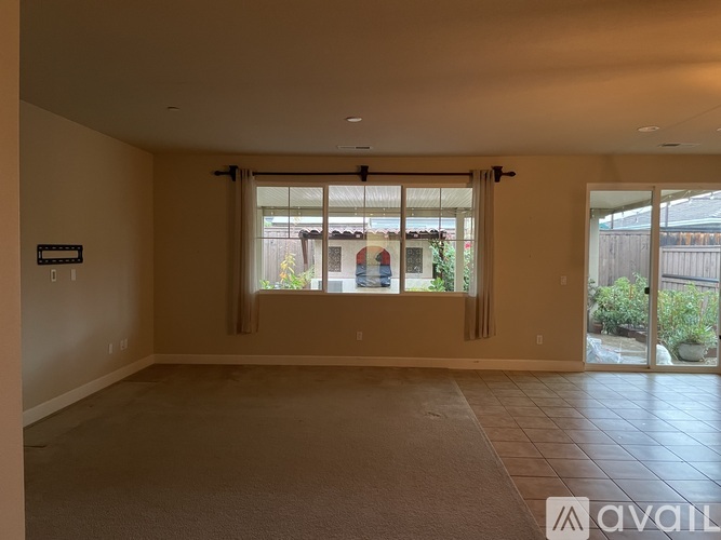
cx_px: 360
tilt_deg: -1.7
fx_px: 541
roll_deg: -0.2
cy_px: 270
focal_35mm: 26
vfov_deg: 53.0
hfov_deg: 67.3
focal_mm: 4.2
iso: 500
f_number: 1.6
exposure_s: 1/30
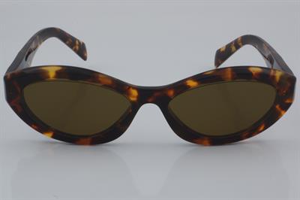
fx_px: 687
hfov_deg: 24.6
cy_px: 100
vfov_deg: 16.5
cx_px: 150
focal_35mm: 82
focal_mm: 55
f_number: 32
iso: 100
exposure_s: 1/4
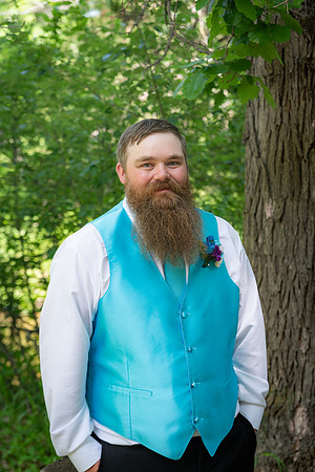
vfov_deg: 31.0
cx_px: 158
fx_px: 853
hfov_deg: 20.9
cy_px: 236
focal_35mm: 65
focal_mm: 65
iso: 200
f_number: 4
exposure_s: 1/160
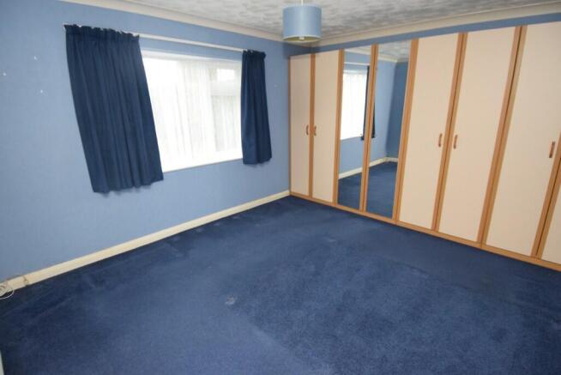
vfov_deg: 67.5
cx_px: 280
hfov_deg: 90.0
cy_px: 188
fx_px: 281
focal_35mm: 18
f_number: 4
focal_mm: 12
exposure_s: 1/60
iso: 2500
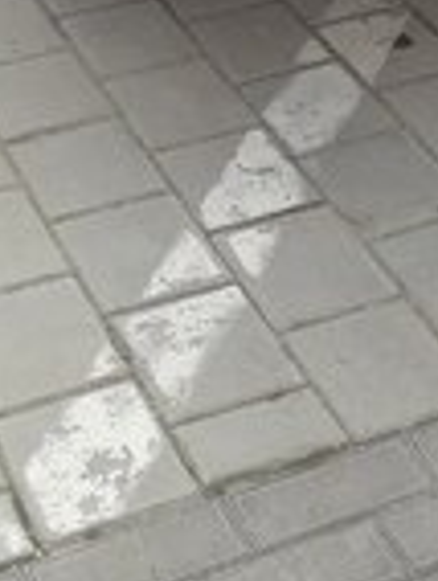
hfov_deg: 15.7
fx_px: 1581
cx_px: 151
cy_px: -389
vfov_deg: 17.7
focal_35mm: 94
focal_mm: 3.6
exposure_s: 1/444
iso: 40
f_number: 1.9
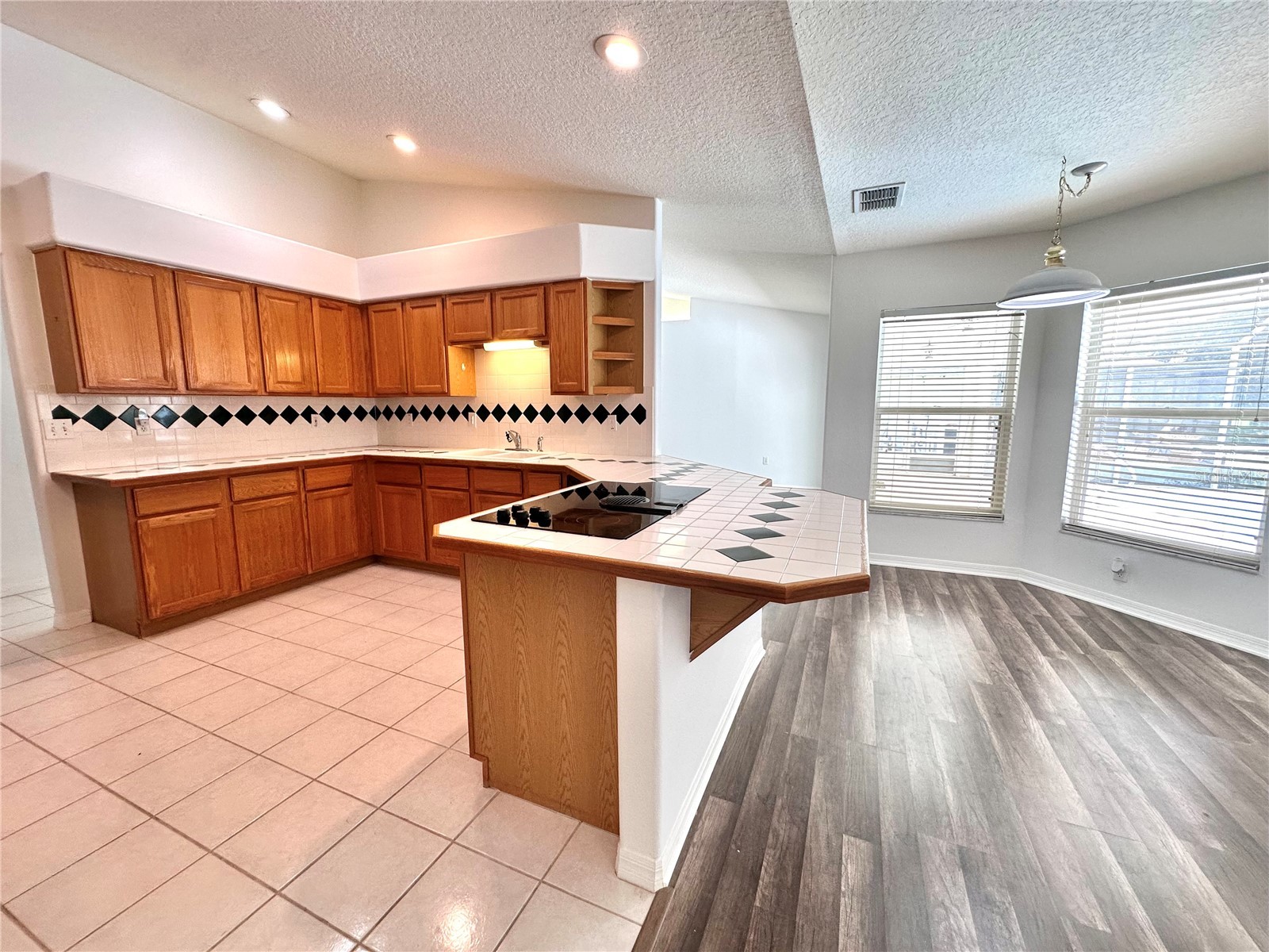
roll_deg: +0.2
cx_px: 634
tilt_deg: -7.7
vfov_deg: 85.7
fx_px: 513
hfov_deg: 102.1
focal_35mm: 14
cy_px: 476
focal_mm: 2.22
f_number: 2.2
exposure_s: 1/120
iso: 125
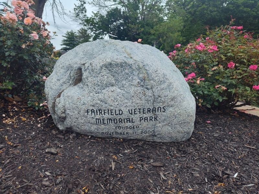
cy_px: 97
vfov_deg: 58.9
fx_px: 172
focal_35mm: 23
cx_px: 130
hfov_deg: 73.9
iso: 100
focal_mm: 5.56
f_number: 1.8
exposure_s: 1/1226
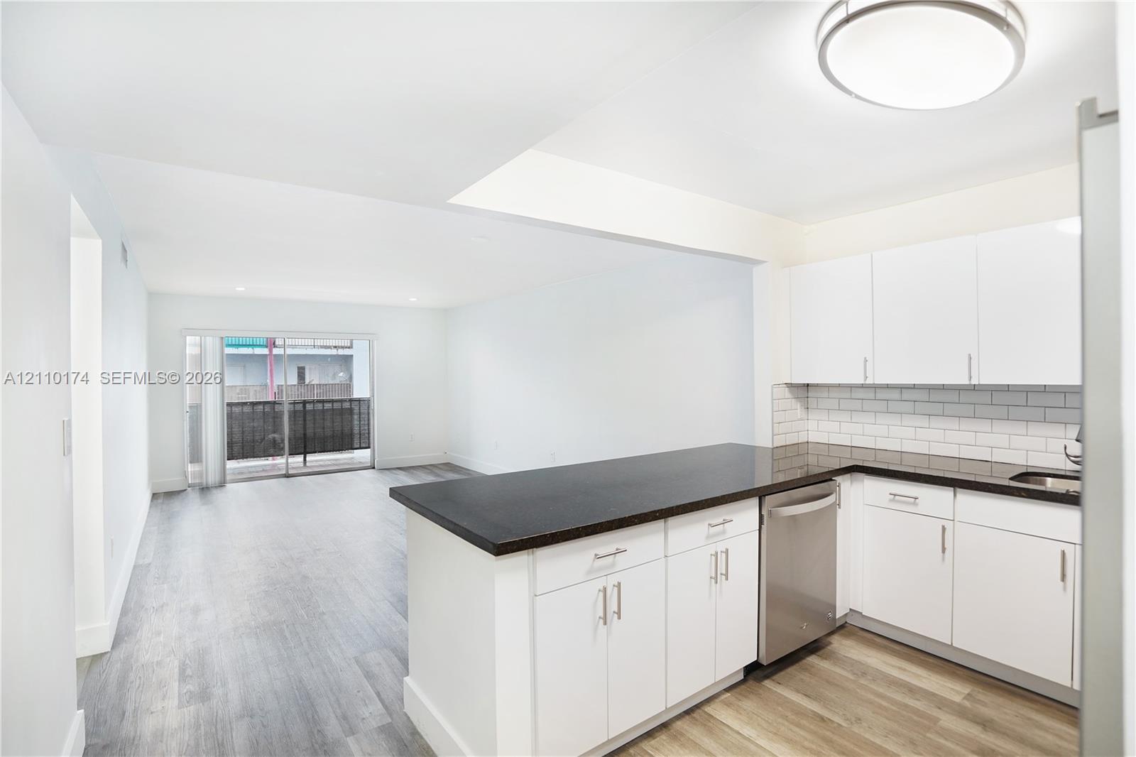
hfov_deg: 96.7
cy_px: 378
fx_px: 505
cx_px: 568
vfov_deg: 73.7
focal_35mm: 16
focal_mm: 16
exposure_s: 1/100
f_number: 4
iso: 500
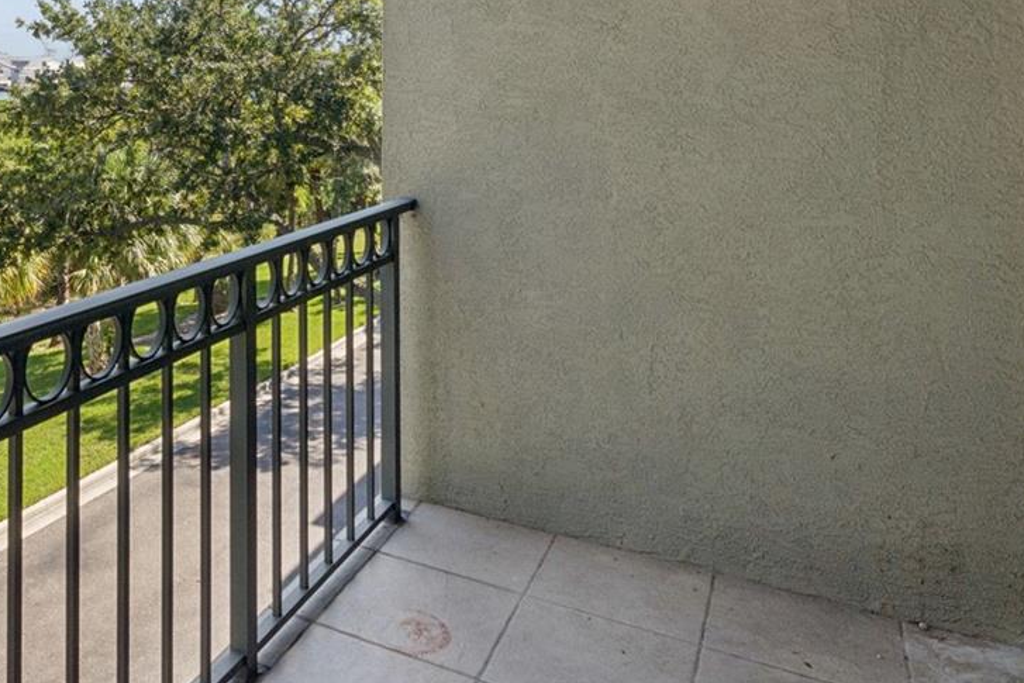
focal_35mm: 33
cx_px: 206
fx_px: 939
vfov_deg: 37.3
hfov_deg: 53.4
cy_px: 62
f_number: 8
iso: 160
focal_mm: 10
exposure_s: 1/200
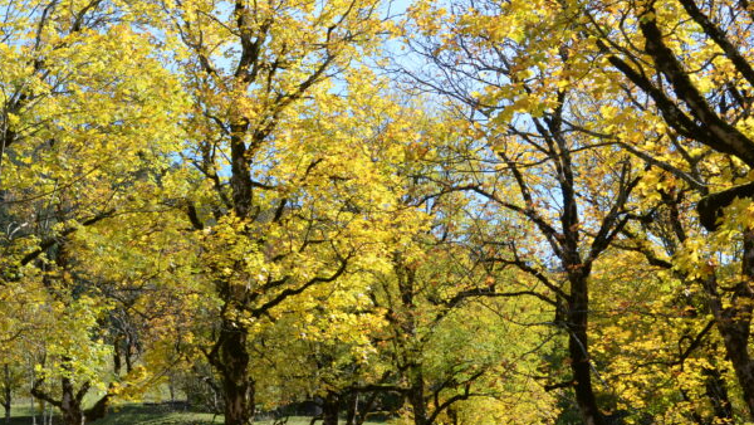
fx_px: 1338
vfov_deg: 18.0
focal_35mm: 67
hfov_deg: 30.7
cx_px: 155
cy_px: 145
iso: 200
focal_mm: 25
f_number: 7.1
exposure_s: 1/320
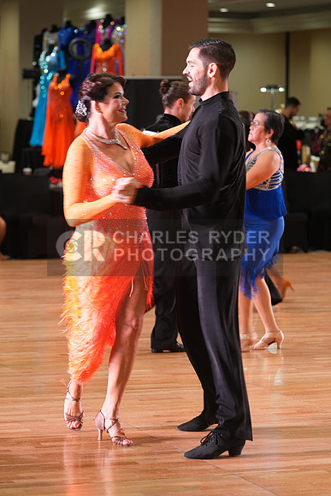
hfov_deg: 10.8
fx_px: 1750
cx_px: 166
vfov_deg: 16.1
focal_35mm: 127
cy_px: 248
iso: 640
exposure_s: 1/60
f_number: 4
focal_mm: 127
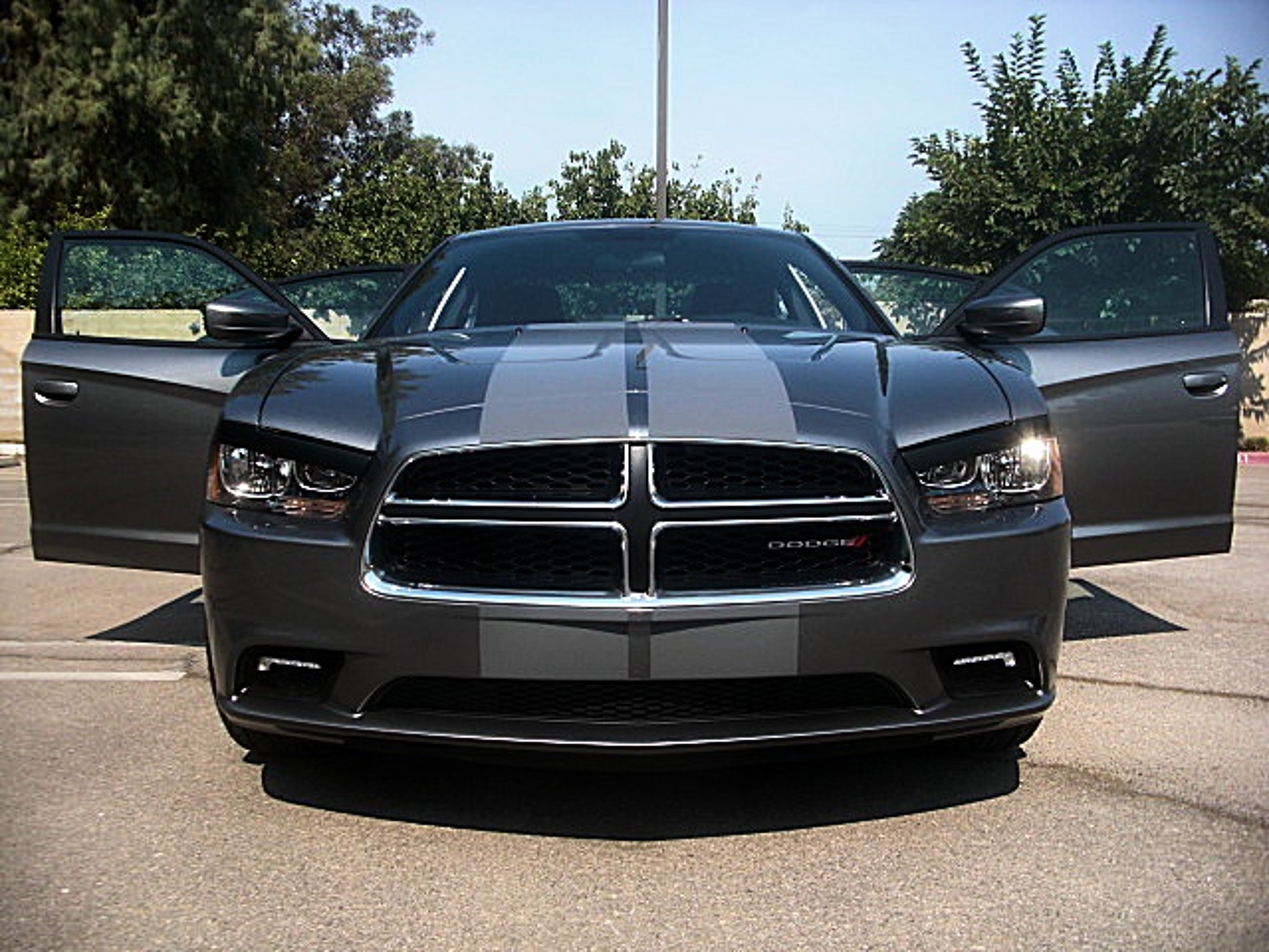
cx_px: 634
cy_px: 476
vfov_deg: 39.7
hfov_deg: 51.4
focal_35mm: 36
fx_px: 1320
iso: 50
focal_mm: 6.3
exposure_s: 1/640
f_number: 2.8
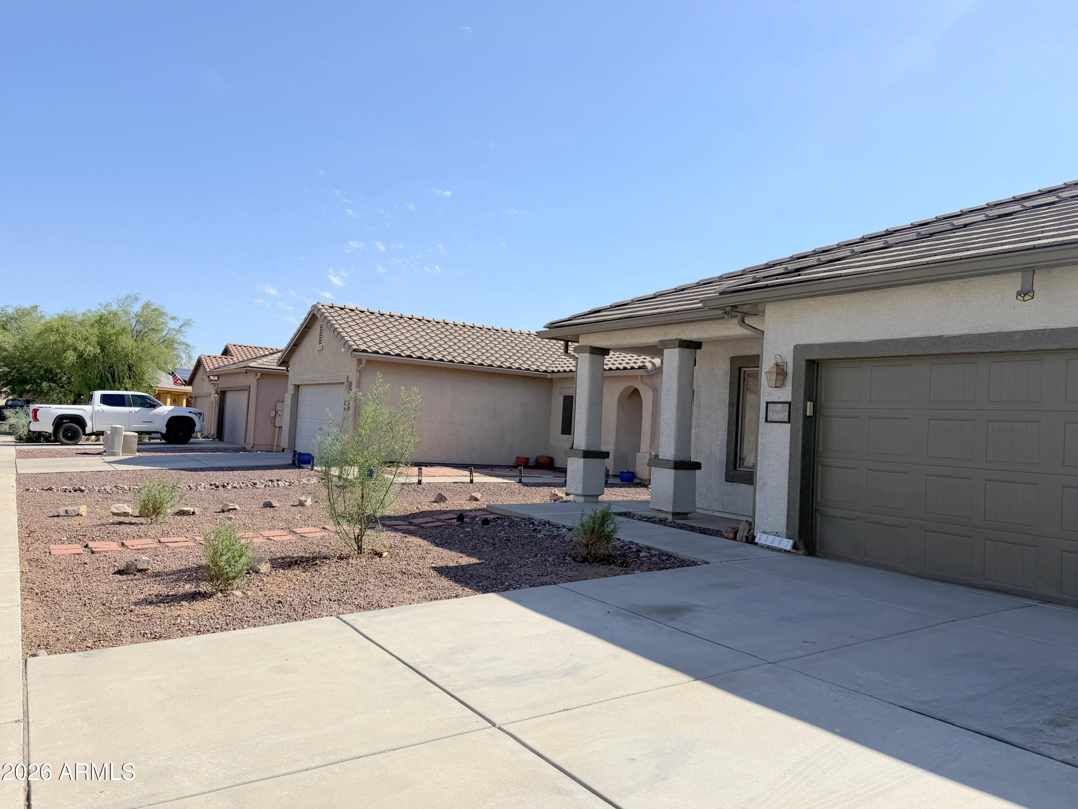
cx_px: 539
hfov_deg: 71.6
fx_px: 747
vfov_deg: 56.8
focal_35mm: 24
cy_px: 404
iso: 80
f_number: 1.78
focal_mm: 6.76
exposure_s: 1/6173
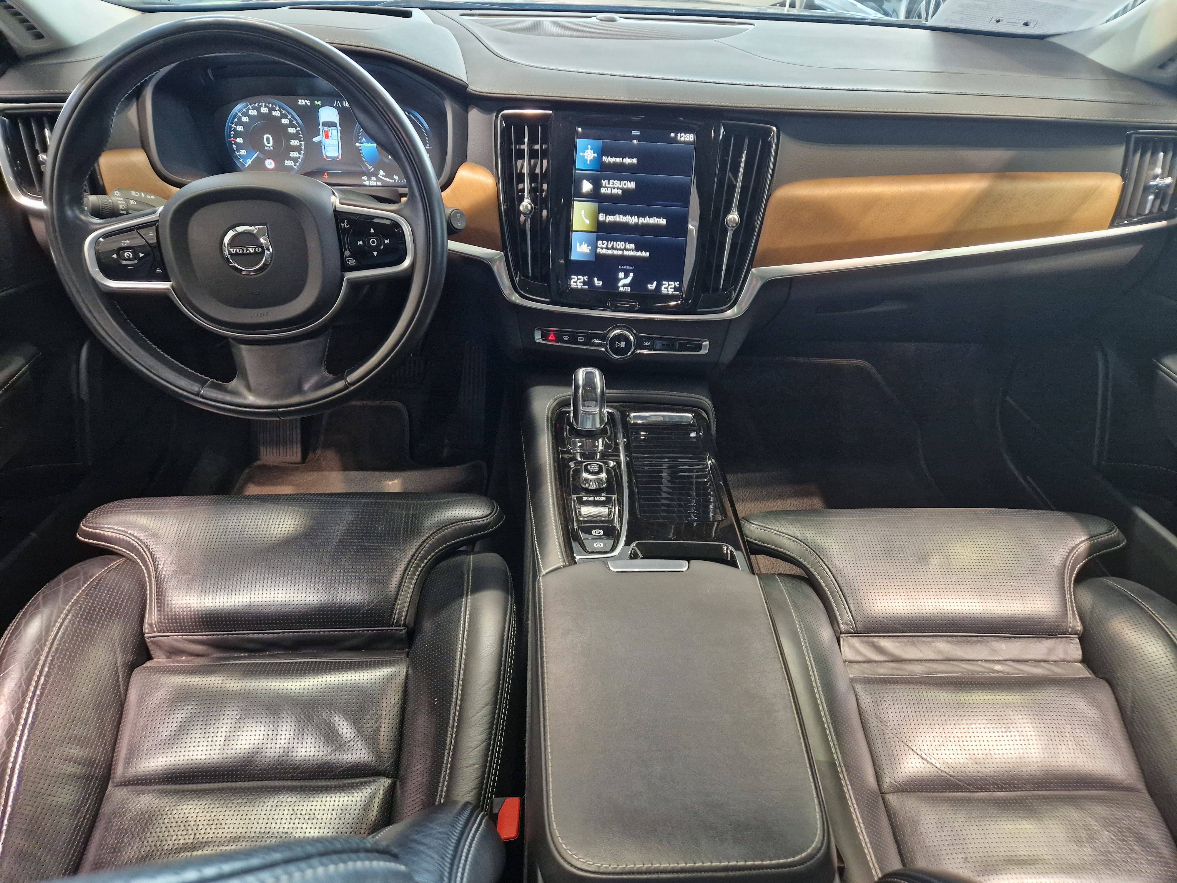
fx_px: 782
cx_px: 588
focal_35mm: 23
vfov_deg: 58.9
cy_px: 442
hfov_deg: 73.9
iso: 500
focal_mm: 5.4
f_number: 1.8
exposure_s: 1/100
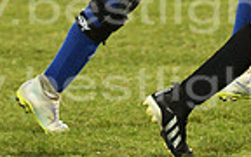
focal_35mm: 832
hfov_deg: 2.5
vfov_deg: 1.6
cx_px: 254
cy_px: -179
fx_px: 5692
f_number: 2.8
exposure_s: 1/800
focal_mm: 135
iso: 5600
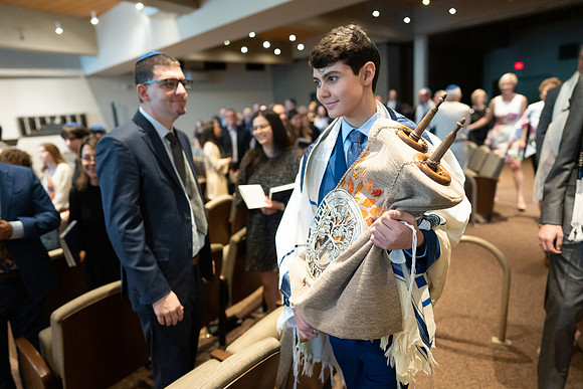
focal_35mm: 24
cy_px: 194
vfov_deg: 53.2
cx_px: 292
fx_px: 389
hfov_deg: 73.7
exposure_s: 1/200
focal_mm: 24
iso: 3200
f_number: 1.8
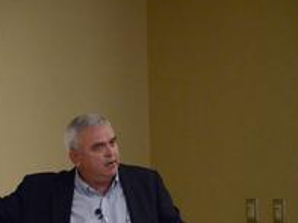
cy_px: 158
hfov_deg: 7.0
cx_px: -21
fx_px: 2407
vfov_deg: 5.3
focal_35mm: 280
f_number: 5.6
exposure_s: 1/160
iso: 3200
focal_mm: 85
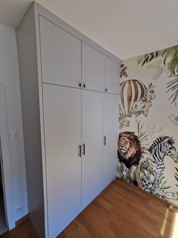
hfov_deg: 78.1
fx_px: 110
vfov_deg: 94.5
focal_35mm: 16
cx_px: 89
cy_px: 119
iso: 50
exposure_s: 1/120
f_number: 2.2
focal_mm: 2.35
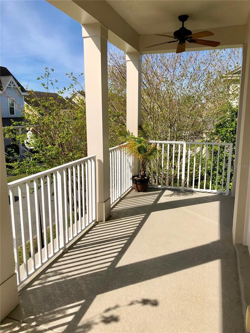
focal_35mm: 28
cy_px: 166
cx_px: 125
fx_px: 270
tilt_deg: -10.9
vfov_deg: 63.4
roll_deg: +0.1
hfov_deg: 49.7
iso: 20
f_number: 1.8
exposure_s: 1/2667
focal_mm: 4
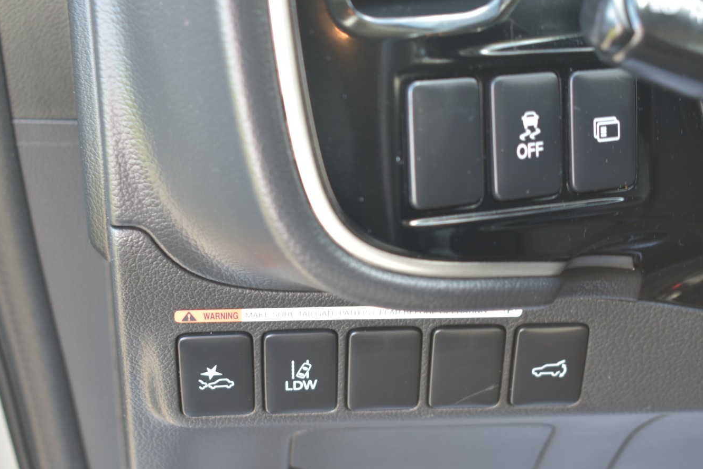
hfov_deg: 24.2
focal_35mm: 84
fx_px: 1640
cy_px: 273
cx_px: 396
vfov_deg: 16.3
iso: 100
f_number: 5.3
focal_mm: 46
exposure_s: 1/5
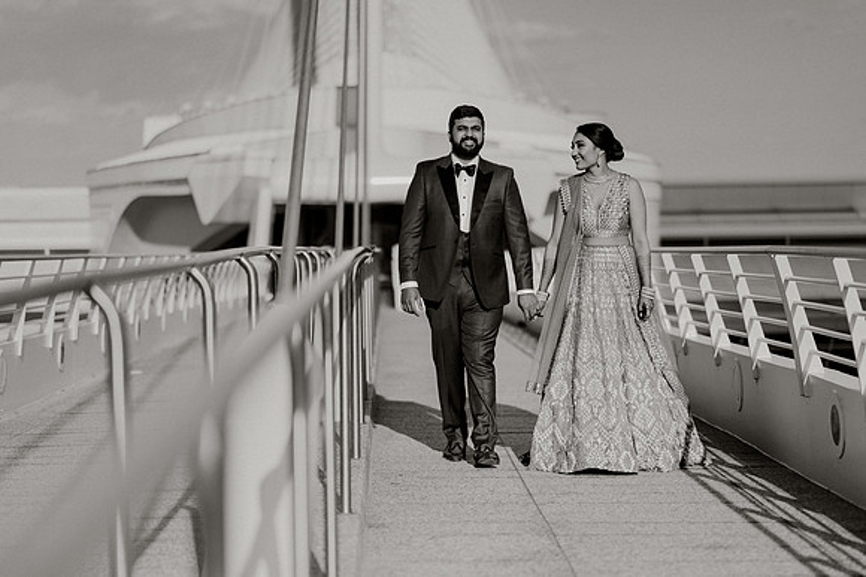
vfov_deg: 16.1
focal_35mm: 85
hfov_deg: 23.9
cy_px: 288
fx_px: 2043
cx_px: 433
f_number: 1.8
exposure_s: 1/8000
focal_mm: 85
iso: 160
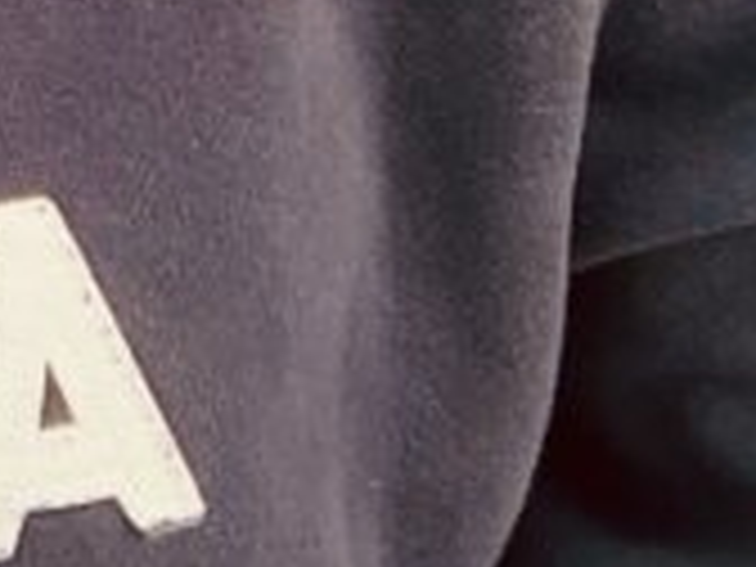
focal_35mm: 164
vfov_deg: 7.5
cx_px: -1287
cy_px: -1350
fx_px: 3582
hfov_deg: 9.9
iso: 25
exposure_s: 1/181
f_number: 2.2
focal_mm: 2.71
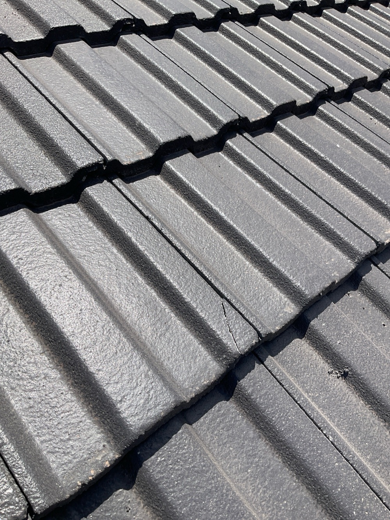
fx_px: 436
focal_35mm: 29
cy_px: 260
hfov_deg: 48.2
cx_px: 195
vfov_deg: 61.7
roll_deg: +0.3
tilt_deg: -37.9
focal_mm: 3
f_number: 1.8
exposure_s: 1/2667
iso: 16
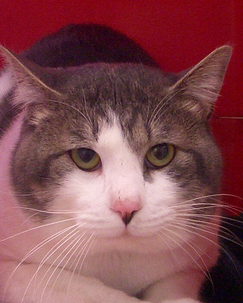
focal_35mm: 50
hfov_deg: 30.2
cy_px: 152
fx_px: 449
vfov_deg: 37.3
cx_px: 107
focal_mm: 5.8
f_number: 2.6
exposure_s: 1/100
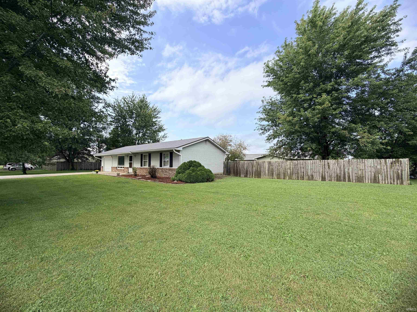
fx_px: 169
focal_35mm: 14
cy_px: 156
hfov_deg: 102.1
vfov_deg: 85.7
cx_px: 208
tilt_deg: +2.2
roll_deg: +0.0
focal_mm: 2.22
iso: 40
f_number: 2.2
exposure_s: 1/770
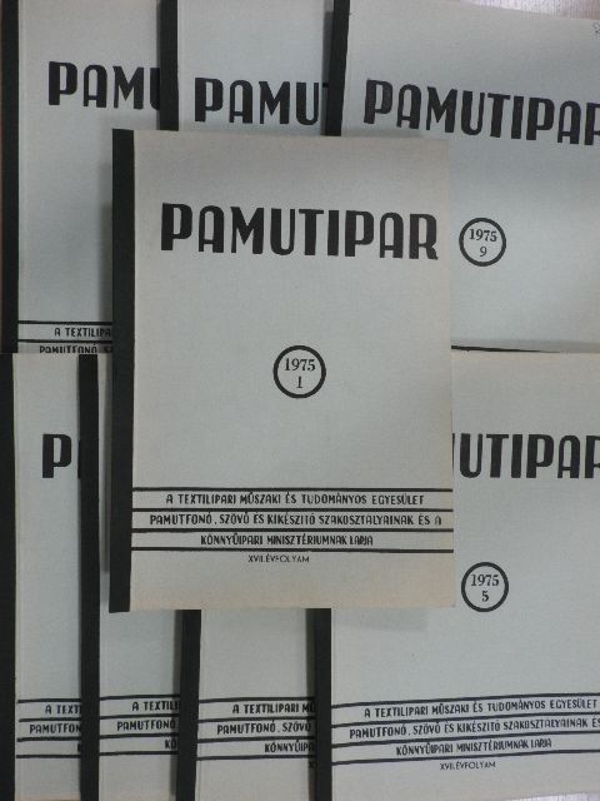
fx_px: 555
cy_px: 400
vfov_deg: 71.6
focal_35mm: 24
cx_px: 300
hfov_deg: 56.8
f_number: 7.6
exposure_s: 1/8
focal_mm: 4.3
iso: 400
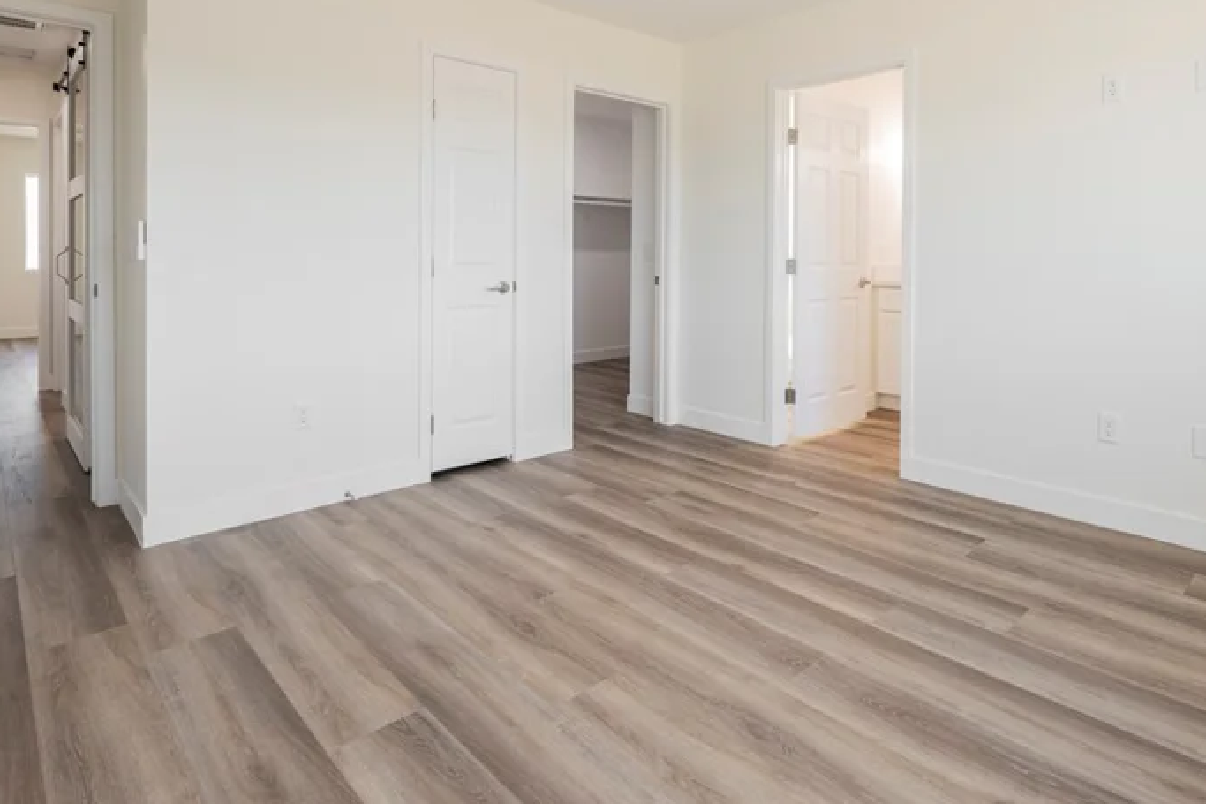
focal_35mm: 21
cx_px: 660
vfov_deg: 58.0
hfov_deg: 81.0
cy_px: 262
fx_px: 703
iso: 800
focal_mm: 14
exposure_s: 1/60
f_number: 5.6
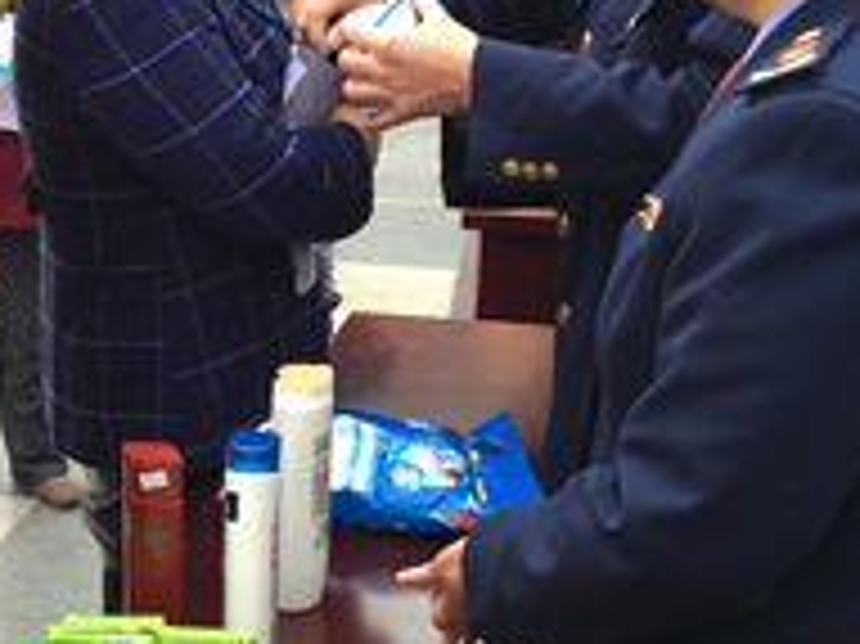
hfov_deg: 25.1
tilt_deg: -14.4
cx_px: 135
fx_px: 1887
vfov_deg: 19.4
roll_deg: -1.3
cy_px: 317
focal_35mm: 76
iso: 32
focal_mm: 4.15
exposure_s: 1/130
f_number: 2.2
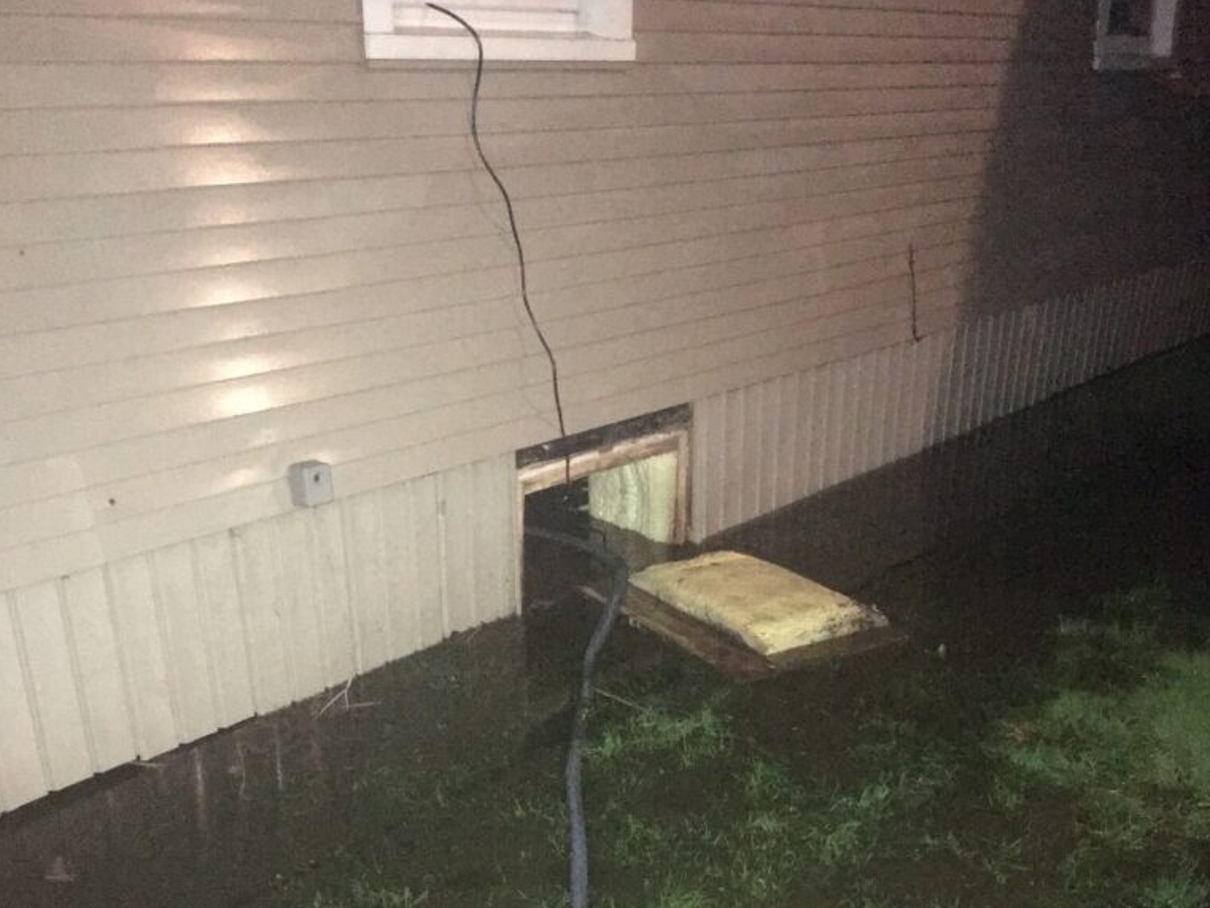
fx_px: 1363
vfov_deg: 35.9
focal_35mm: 39
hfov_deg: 47.9
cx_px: 601
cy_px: 695
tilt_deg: -23.9
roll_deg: -0.5
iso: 1600
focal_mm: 4.15
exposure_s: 1/16
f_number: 2.2
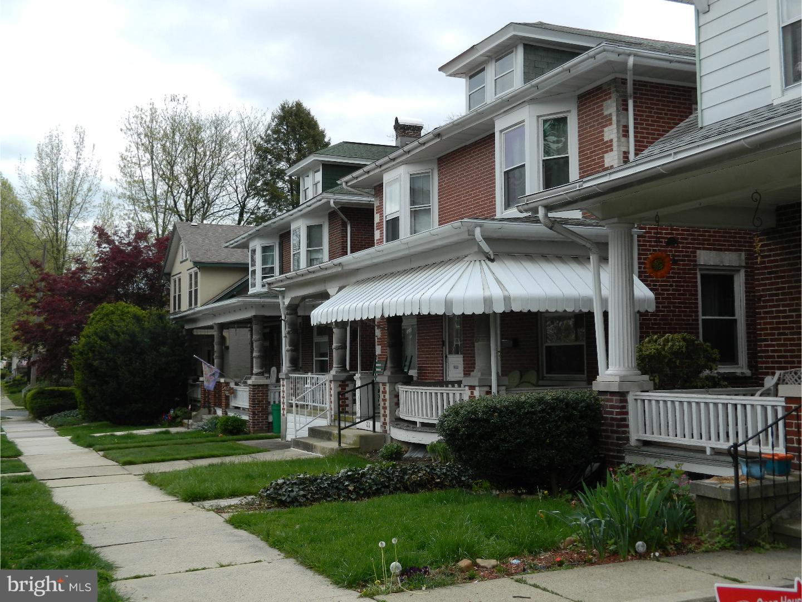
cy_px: 301
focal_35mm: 41
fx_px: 950
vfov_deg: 35.1
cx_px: 401
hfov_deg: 45.8
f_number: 3.5
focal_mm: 7.3
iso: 80
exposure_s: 1/500
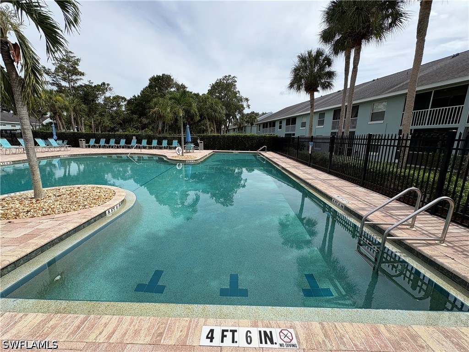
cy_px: 176
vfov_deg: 85.7
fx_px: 190
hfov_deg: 102.1
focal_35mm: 14
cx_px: 234
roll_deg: -1.2
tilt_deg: -10.9
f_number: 2.2
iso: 50
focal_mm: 2.22
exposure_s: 1/1637
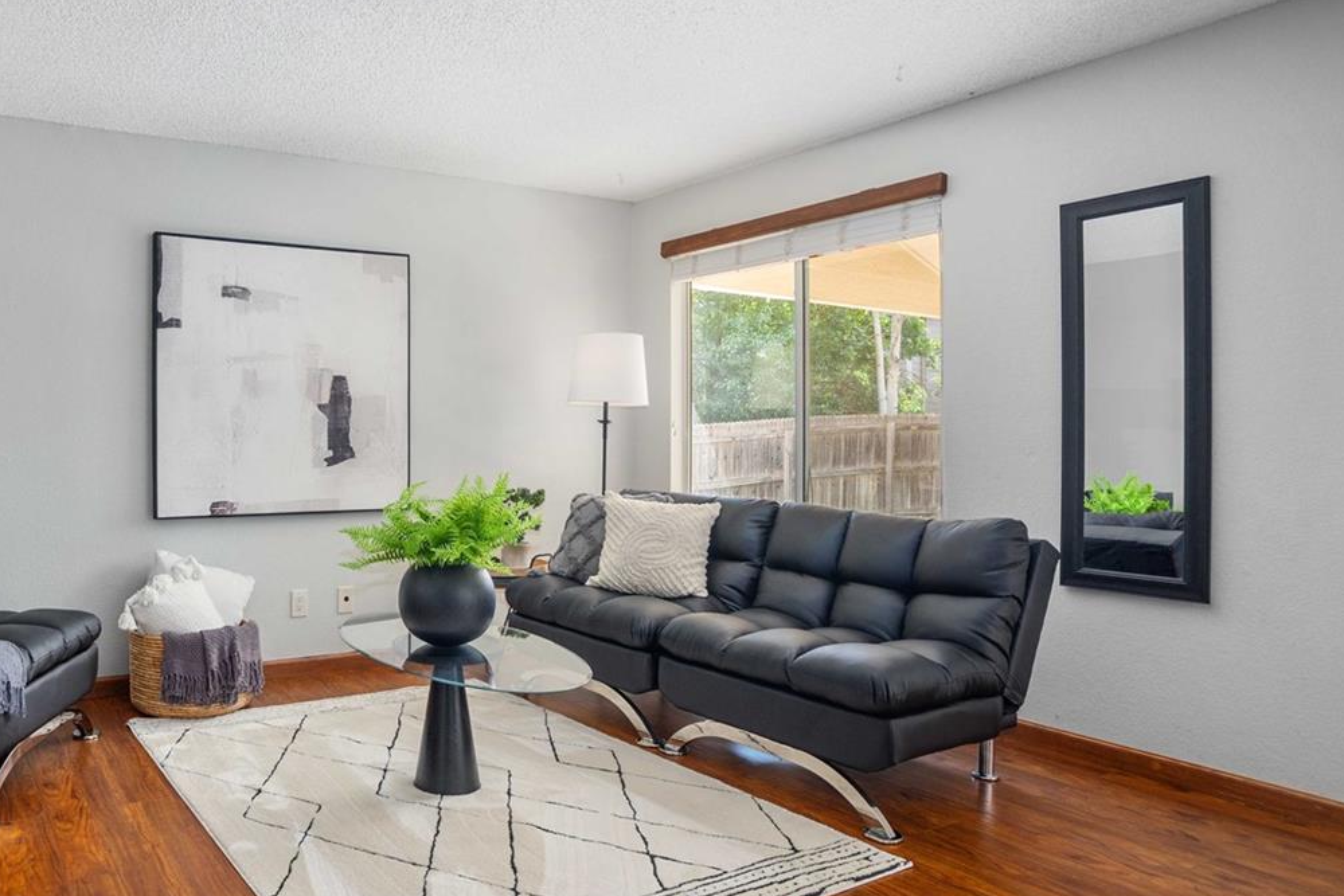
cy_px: 441
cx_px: 374
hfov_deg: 69.9
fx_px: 896
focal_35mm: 24
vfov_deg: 53.1
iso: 320
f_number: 9
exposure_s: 1/10
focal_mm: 15
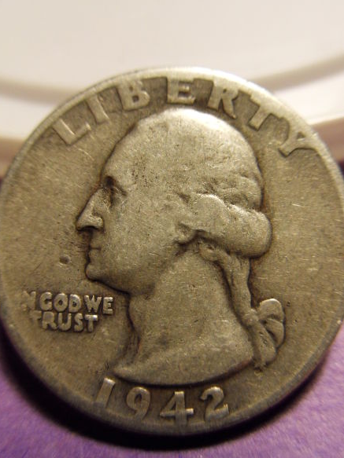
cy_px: 229
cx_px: 173
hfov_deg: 39.6
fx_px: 477
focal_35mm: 36
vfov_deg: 51.4
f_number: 3.5
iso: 240
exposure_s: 1/30
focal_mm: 6.3
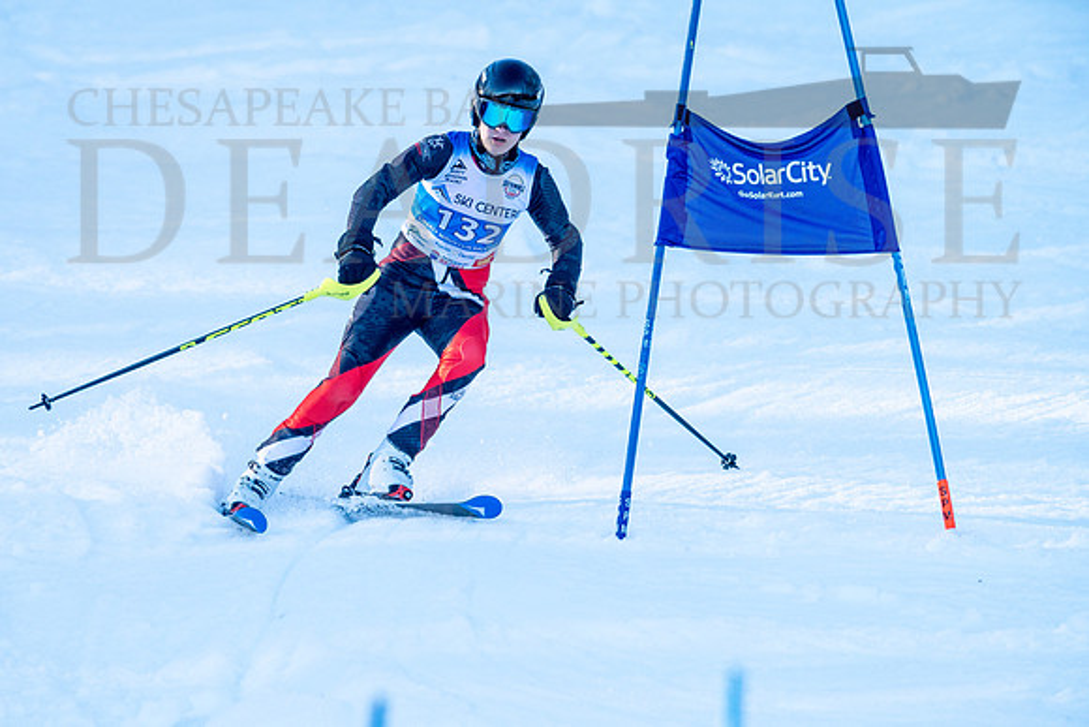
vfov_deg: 2.1
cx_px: 470
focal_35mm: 640
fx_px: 19375
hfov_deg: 3.2
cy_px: 357
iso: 2000
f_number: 8
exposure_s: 1/2000
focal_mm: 560
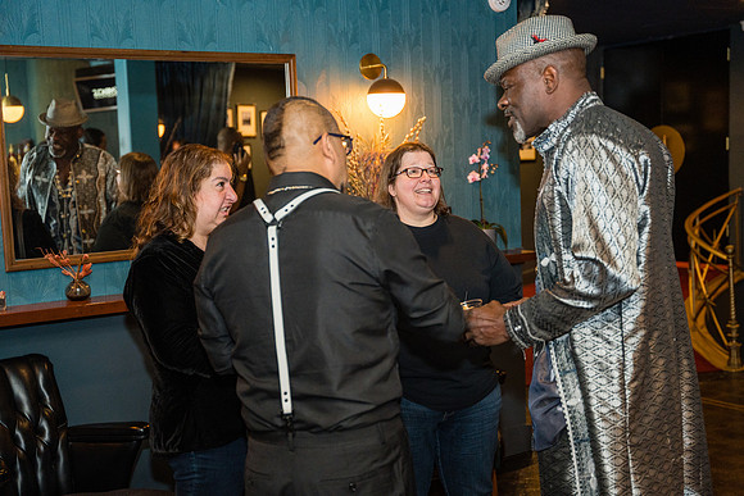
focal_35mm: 49
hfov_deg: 40.3
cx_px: 372
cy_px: 248
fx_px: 1015
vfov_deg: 27.5
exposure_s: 1/125
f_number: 2.8
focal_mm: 49.1
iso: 2500
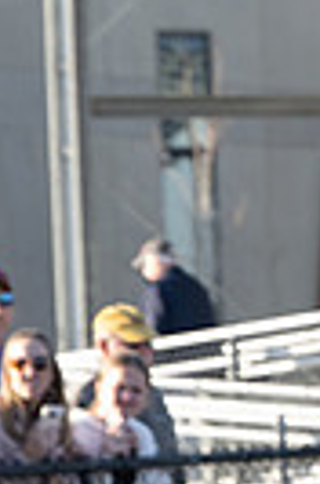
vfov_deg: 4.6
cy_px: 710
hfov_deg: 3.0
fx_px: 6044
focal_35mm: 451
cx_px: 385
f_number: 4.5
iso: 500
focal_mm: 89
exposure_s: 1/1000
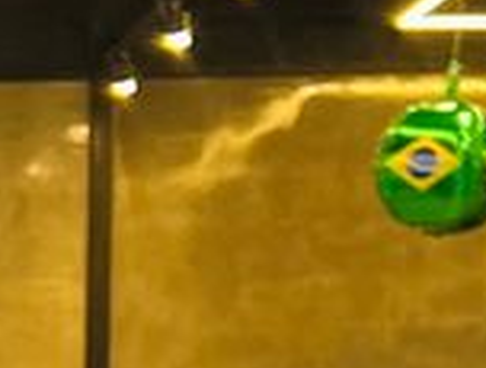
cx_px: -478
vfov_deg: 8.2
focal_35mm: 163
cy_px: 957
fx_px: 2296
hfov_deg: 11.0
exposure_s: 1/60
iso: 250
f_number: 1.5
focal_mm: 5.7
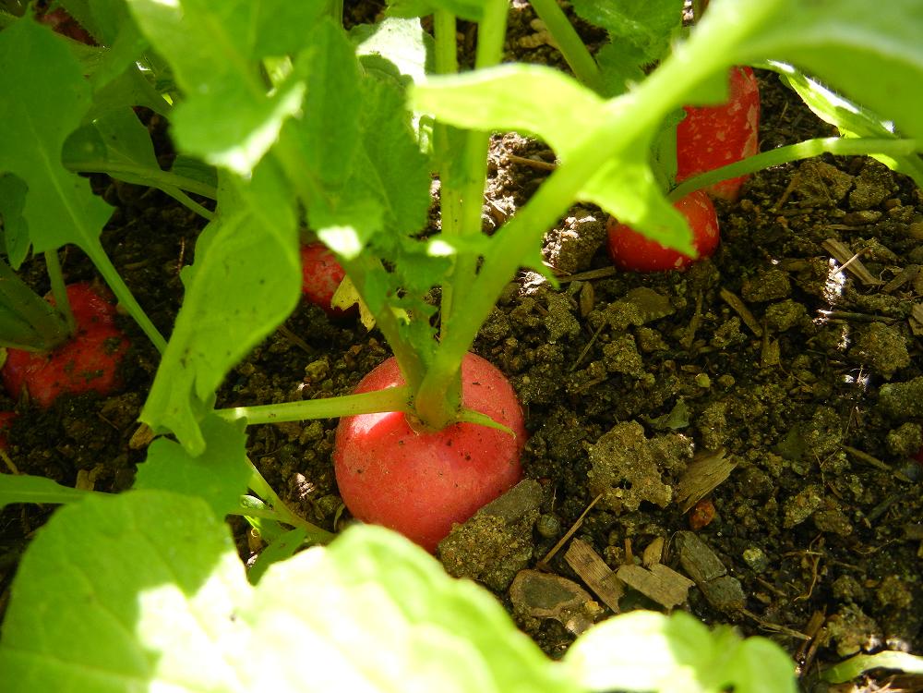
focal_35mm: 30
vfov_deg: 46.8
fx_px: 800
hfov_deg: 60.0
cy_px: 346
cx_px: 462
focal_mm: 5.4
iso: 160
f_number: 3.5
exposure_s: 1/277
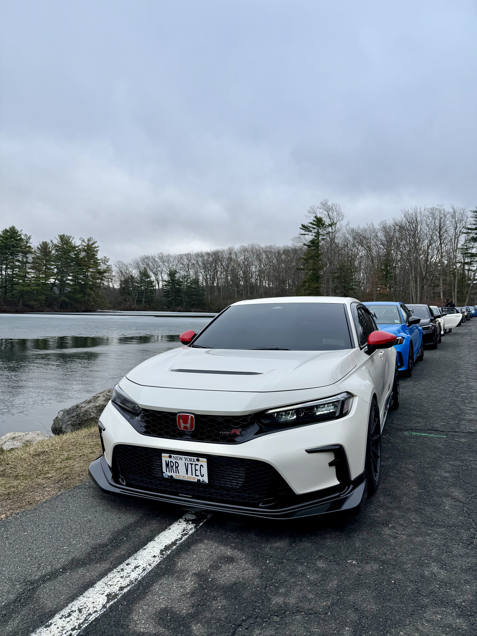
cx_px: 238
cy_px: 318
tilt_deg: +0.2
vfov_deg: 71.6
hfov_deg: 56.8
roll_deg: -0.5
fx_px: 441
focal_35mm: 24
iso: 80
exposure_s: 1/2445
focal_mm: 6.76
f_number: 1.78
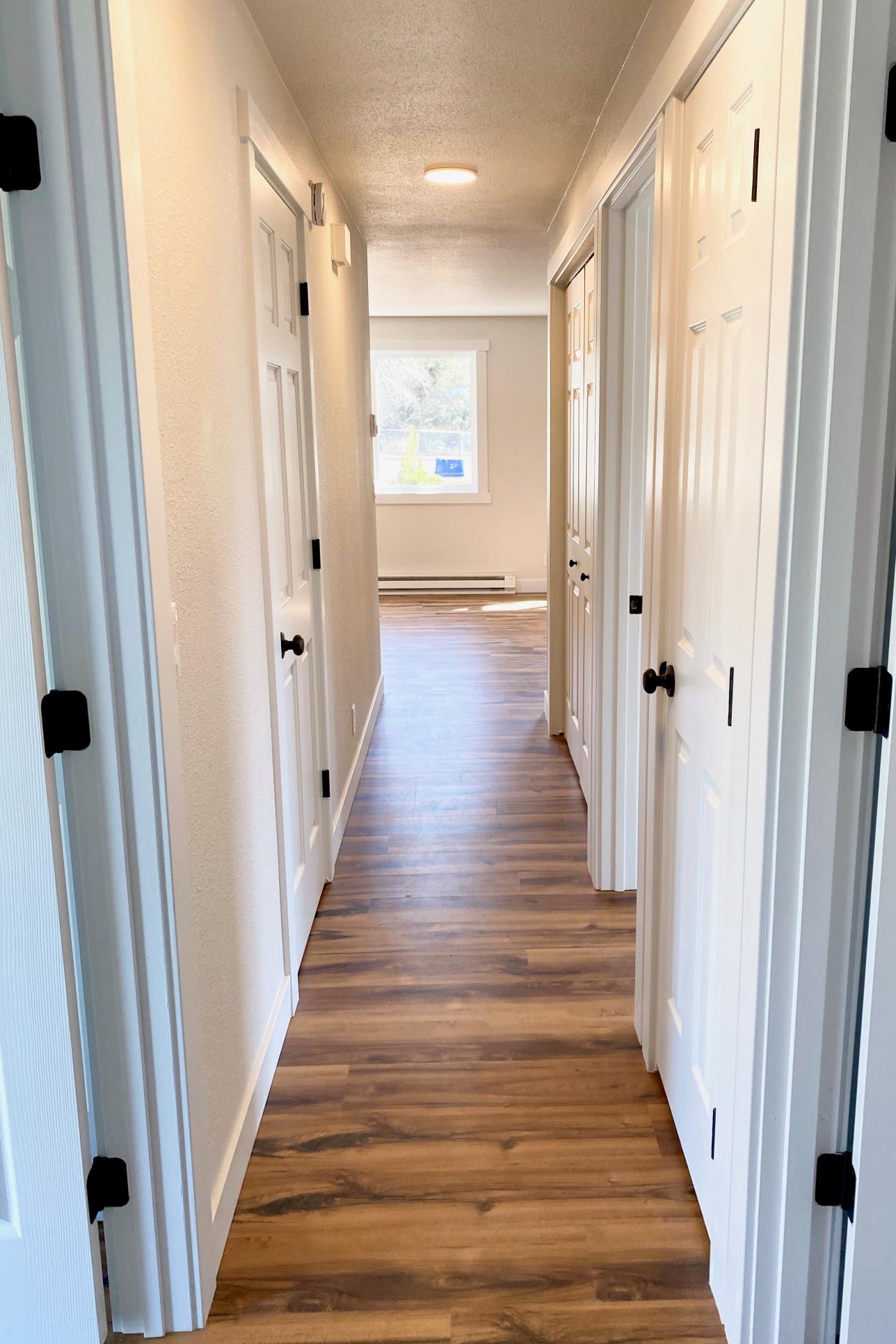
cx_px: 497
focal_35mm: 28
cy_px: 672
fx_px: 1045
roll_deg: +0.1
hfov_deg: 46.3
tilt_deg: -11.0
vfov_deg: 65.5
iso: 100
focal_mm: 4.25
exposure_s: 1/120
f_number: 1.8
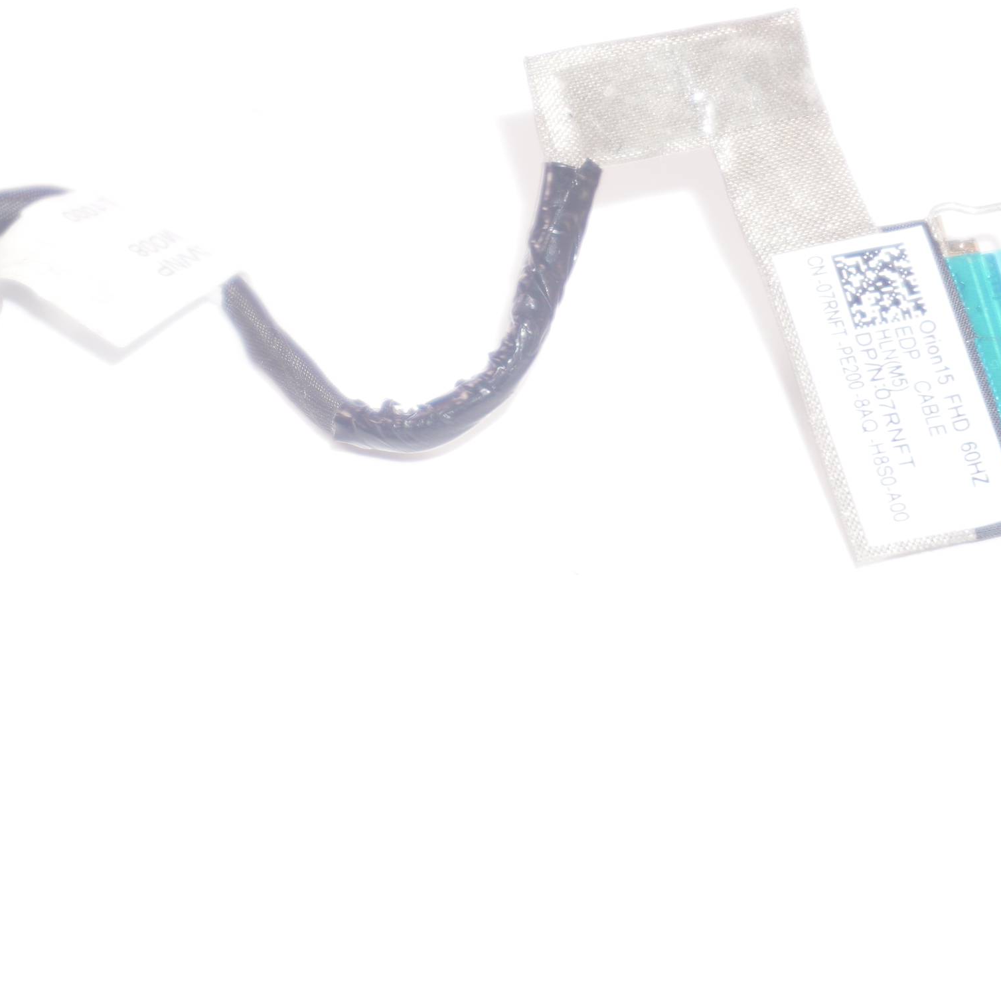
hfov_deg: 13.7
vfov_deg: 13.7
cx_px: 443
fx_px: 4155
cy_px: 365
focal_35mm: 127
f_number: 5.6
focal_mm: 50
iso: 125
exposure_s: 1/60
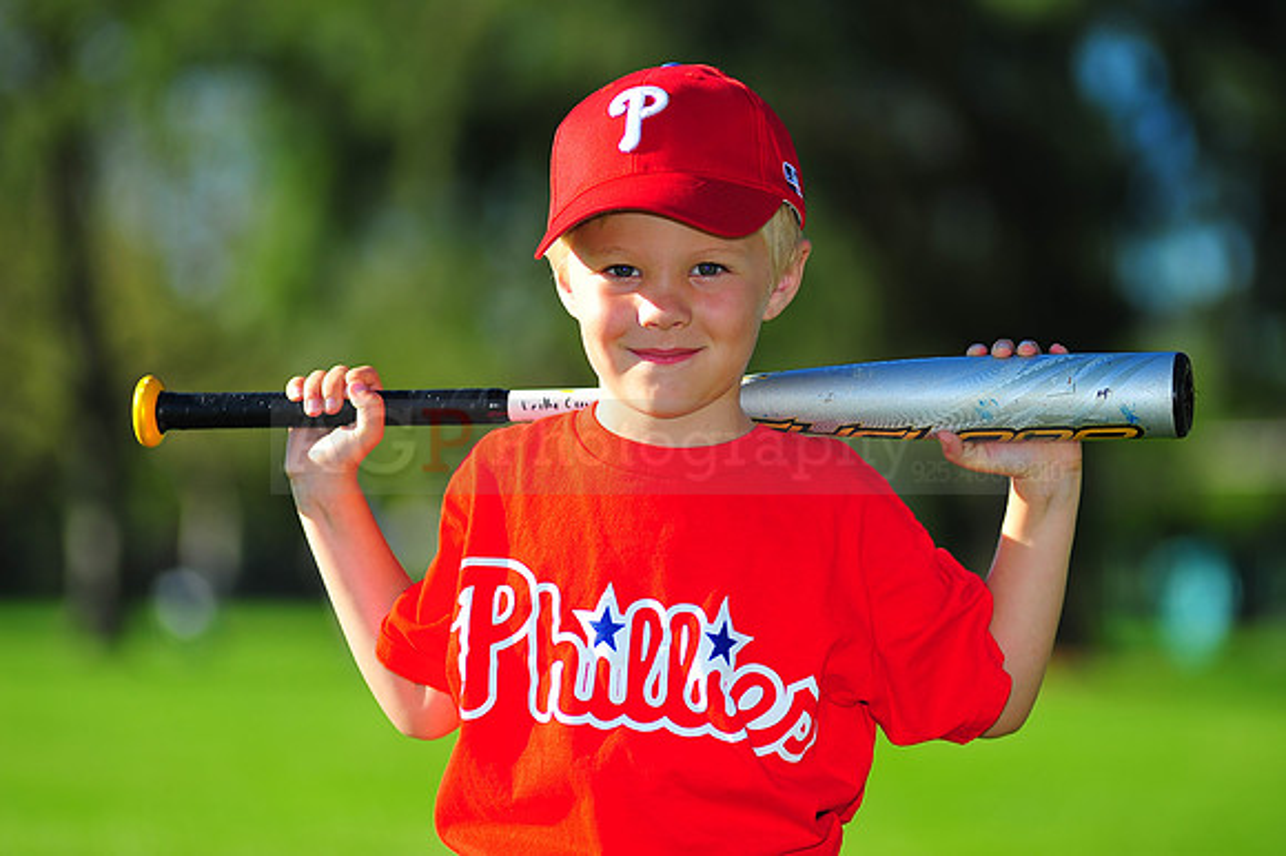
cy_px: 428
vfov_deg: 7.6
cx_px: 643
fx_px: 6426
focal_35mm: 180
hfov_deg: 11.4
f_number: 4
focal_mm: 180
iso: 200
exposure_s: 1/1250
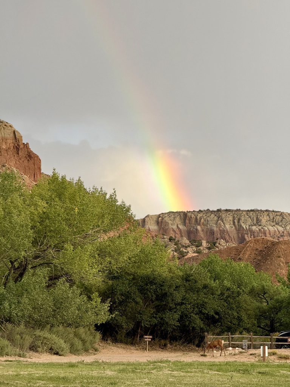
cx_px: 145
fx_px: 1340
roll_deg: +0.6
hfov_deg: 12.3
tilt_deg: +6.3
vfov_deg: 16.4
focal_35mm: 120
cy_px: 194
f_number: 2.8
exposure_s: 1/221
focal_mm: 15.66
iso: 50
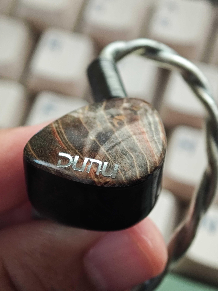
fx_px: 630
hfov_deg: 19.6
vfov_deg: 26.0
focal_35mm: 75
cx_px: 109
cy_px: 146
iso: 4000
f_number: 2
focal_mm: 9
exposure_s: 1/25
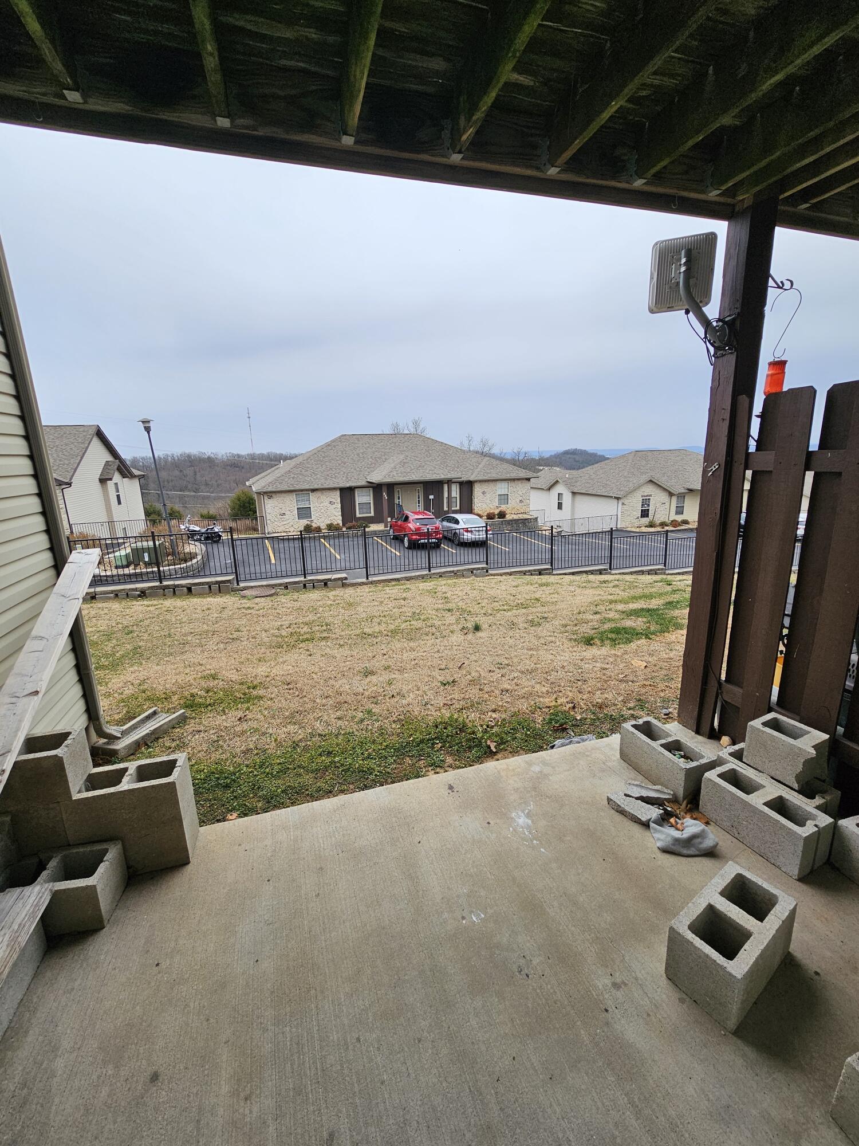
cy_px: 573
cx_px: 430
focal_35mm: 13
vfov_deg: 106.2
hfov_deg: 89.9
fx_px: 430
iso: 50
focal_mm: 2.2
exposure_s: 1/494
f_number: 2.2
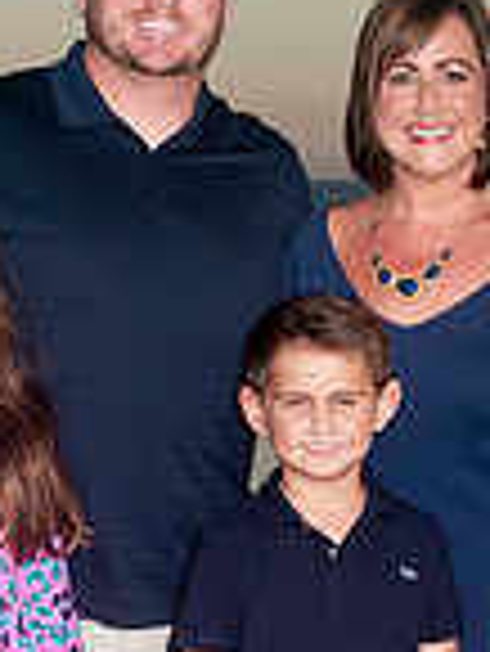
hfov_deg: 9.5
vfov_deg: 12.6
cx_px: 299
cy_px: 553
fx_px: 2940
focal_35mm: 156
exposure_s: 1/200
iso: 200
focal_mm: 35
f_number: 8
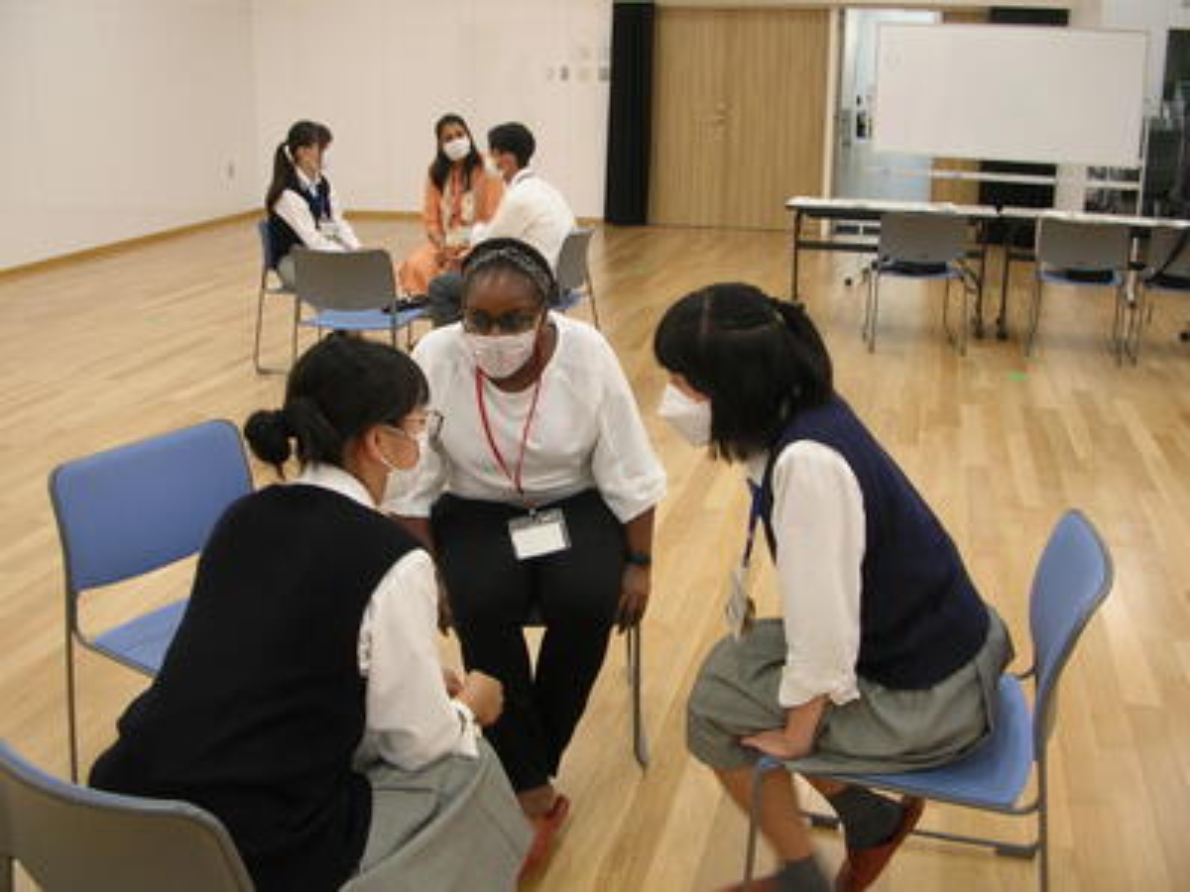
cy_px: 446
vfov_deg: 40.7
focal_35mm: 35
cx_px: 595
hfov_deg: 52.6
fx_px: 1203
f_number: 2.8
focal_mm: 5.8
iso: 50
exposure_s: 1/16.6
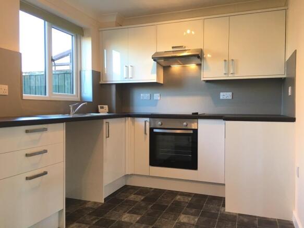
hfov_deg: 61.7
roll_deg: -0.5
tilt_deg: -1.5
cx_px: 152
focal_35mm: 29
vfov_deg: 48.2
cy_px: 114
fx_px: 255
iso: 50
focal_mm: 4.15
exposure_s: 1/33
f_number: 2.2
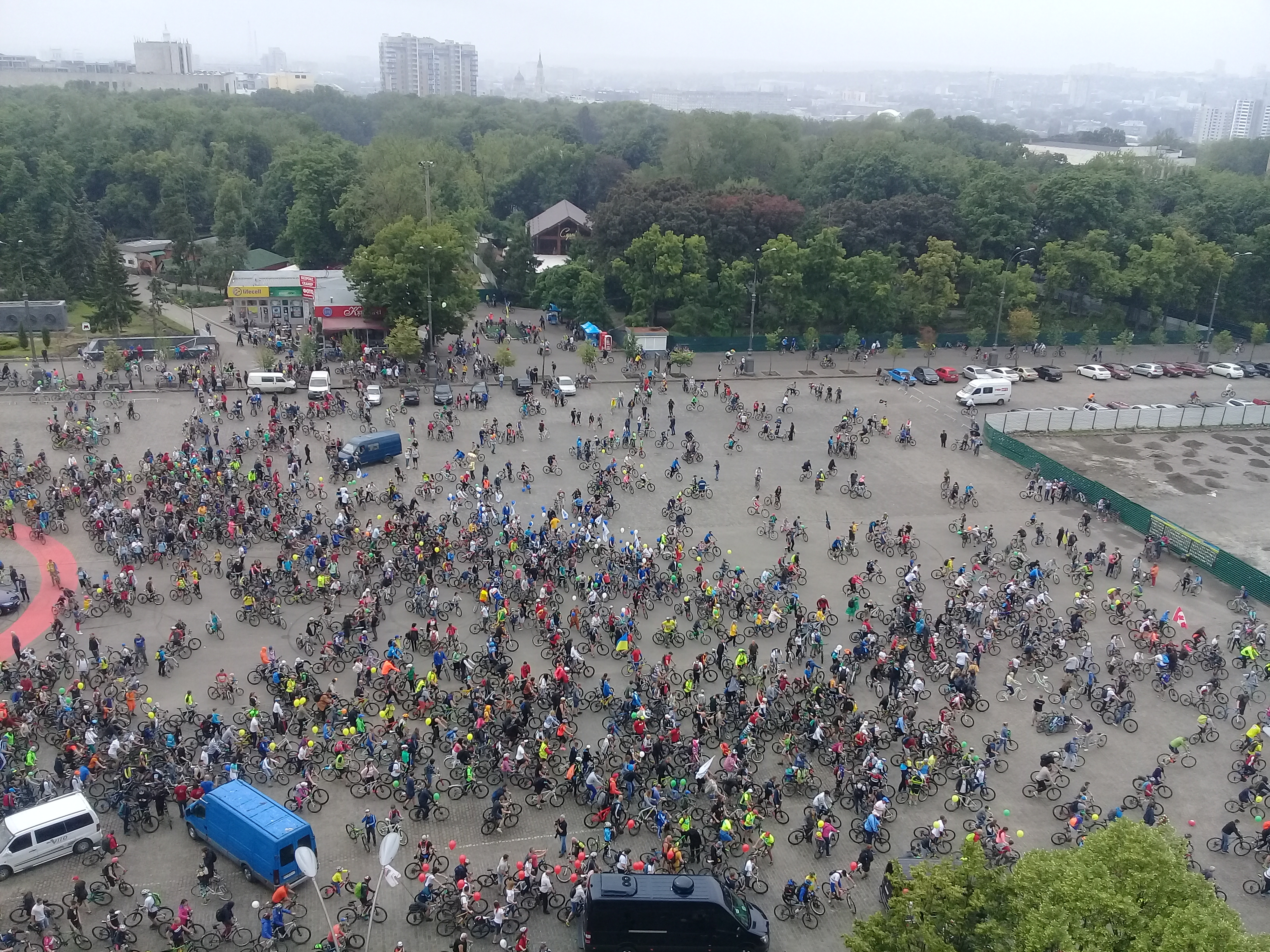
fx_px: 1137
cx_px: 635
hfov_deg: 58.4
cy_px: 476
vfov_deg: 45.4
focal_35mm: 31
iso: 50
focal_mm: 3.3
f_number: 2.2
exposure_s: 1/524
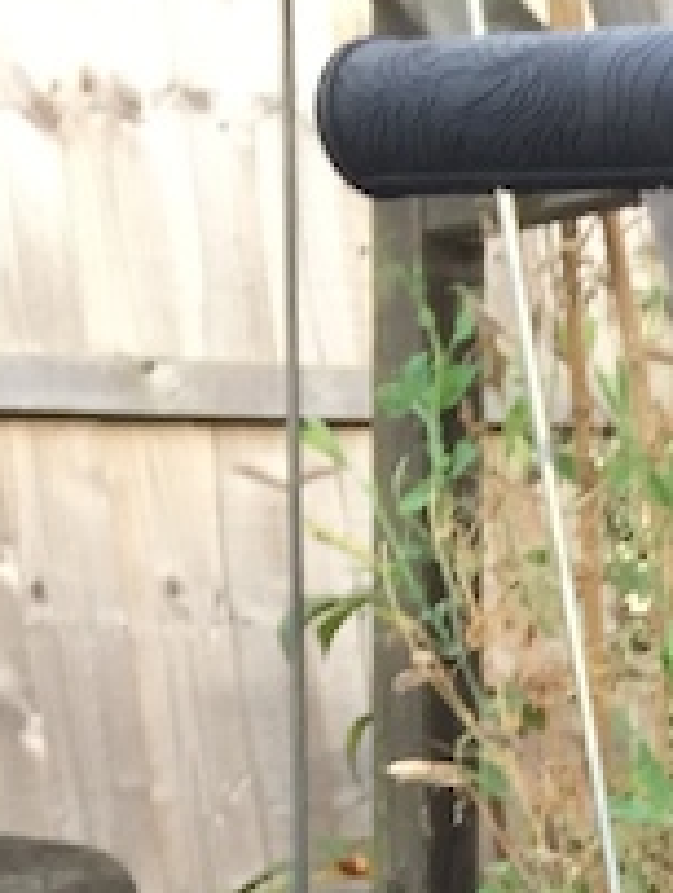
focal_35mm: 146
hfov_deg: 9.5
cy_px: 1887
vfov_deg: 11.8
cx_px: 1394
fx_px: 3773
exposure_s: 1/100
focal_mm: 4.15
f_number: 2.2
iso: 40
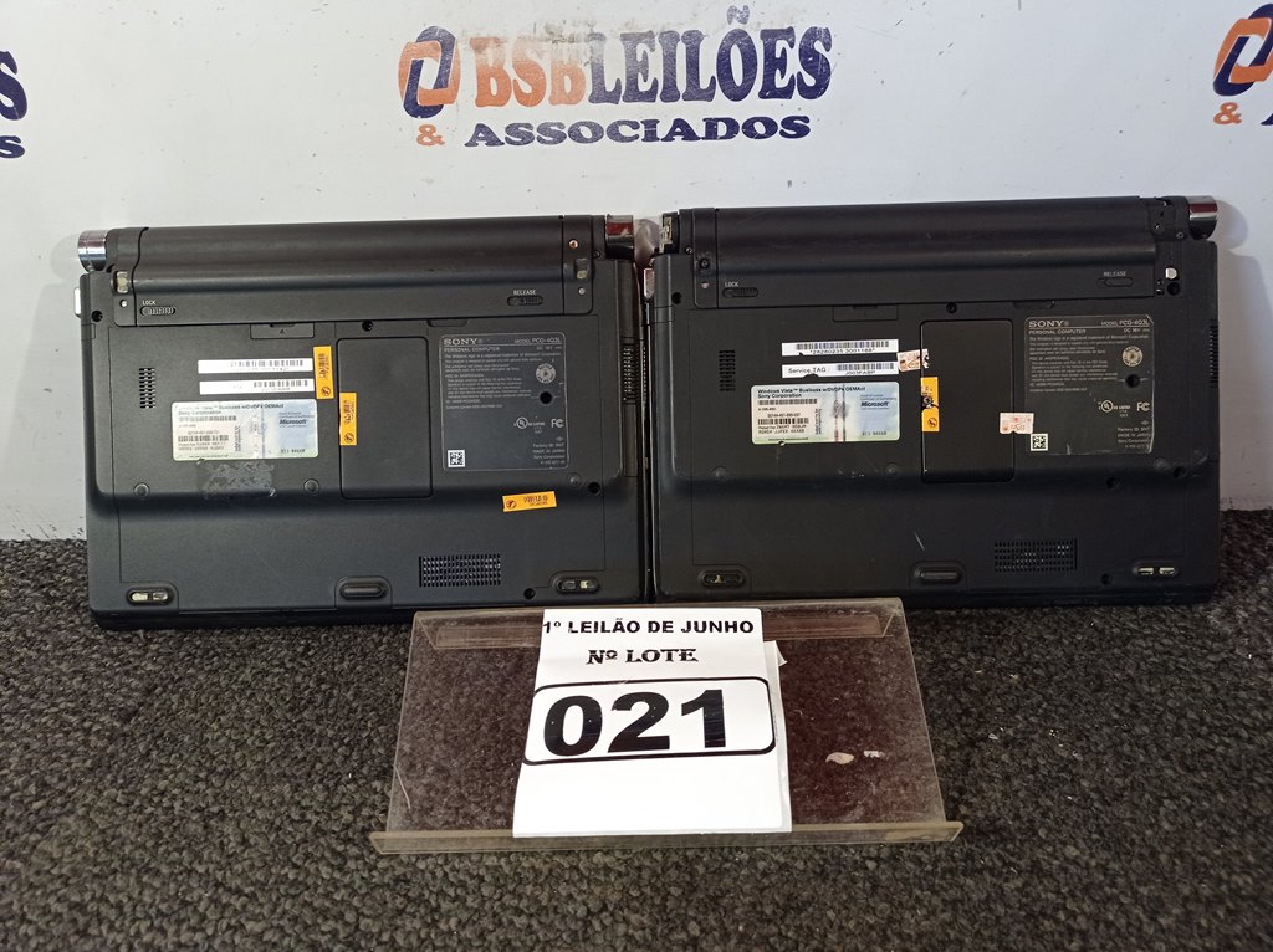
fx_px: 1029
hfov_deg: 63.5
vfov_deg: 49.7
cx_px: 636
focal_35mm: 28
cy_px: 476
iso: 131
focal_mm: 4.7
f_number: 1.79
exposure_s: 1/60
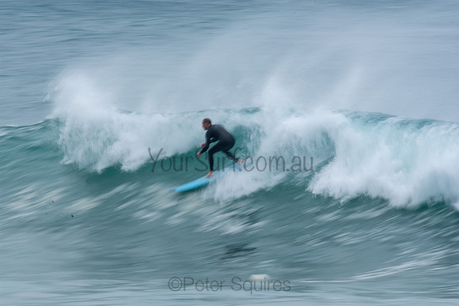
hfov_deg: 2.7
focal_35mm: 750
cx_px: 230
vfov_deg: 1.8
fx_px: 9564
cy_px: 153
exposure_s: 1/25
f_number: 25
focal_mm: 500
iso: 100
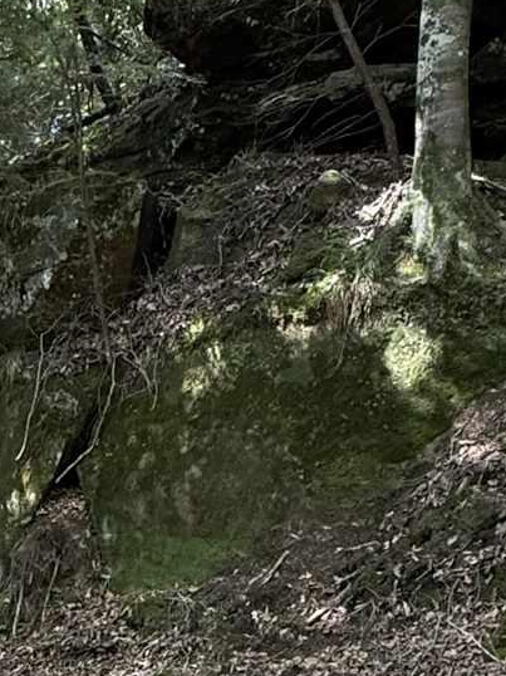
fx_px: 1170
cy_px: 609
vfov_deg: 30.7
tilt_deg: -3.6
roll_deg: -1.3
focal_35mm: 60
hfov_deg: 22.7
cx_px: -79
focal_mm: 2.22
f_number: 2.2
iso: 320
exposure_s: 1/99
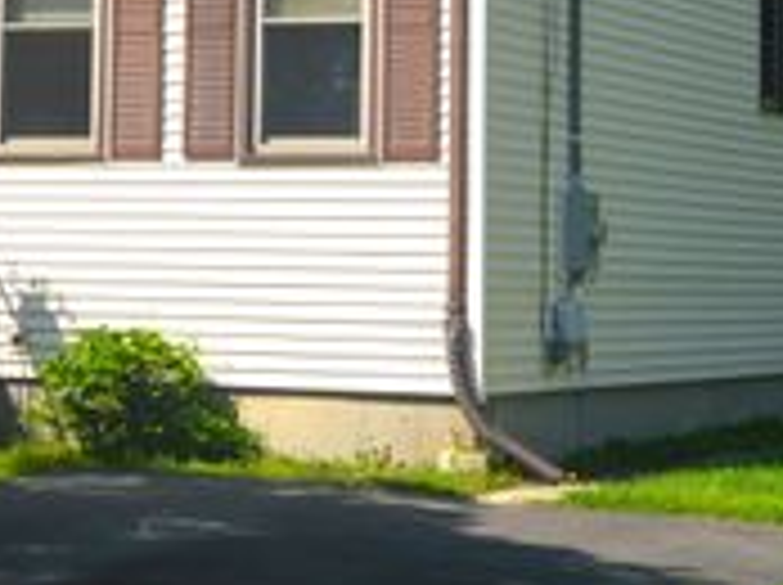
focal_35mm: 127
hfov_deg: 15.3
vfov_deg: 11.4
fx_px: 2869
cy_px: -117
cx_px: 63
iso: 100
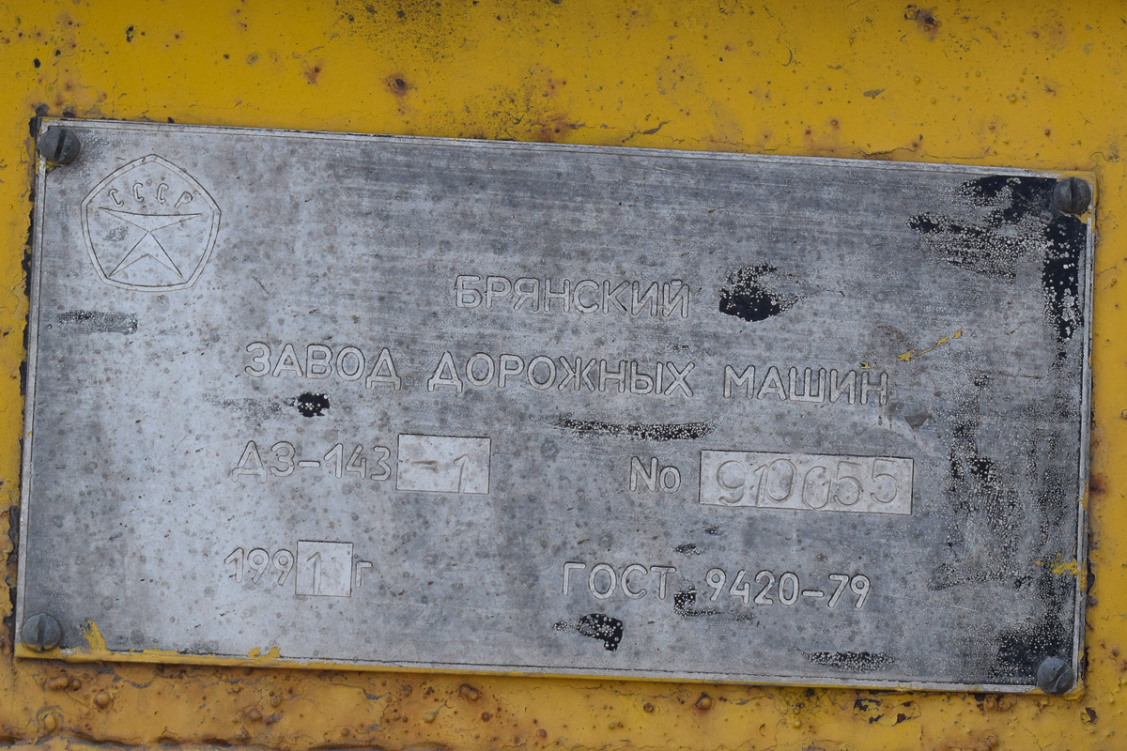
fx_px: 2583
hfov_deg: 24.6
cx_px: 564
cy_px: 376
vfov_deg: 16.6
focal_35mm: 82
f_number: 8
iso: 320
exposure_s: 1/250
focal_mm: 55
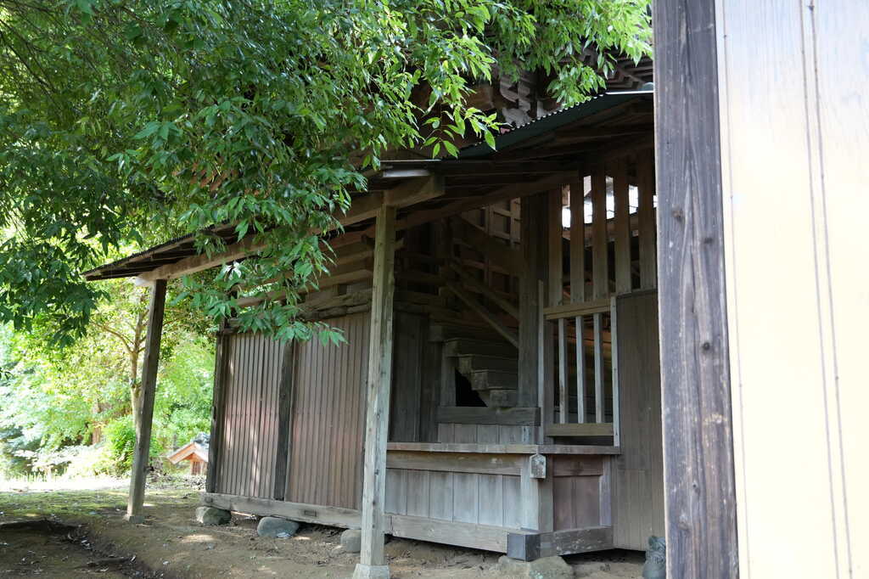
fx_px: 796
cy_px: 290
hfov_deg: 57.2
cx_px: 434
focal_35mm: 33
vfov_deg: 39.9
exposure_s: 1/160
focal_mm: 22
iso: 1250
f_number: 4
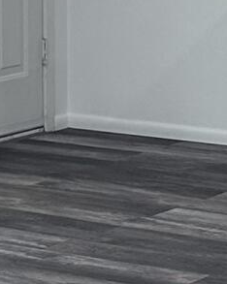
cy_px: 228
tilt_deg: -11.9
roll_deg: -1.2
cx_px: 257
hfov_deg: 6.4
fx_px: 2018
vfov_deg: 8.0
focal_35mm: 240
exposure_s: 1/120
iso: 125
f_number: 1.78
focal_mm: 6.86
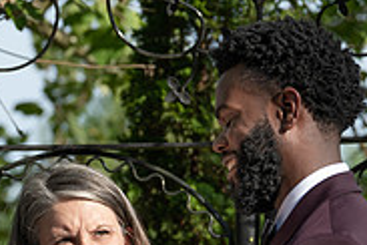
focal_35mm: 564
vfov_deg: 2.4
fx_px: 5749
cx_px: 52
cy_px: 297
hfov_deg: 3.7
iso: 50
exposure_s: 1/200
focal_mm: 162
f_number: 5.6
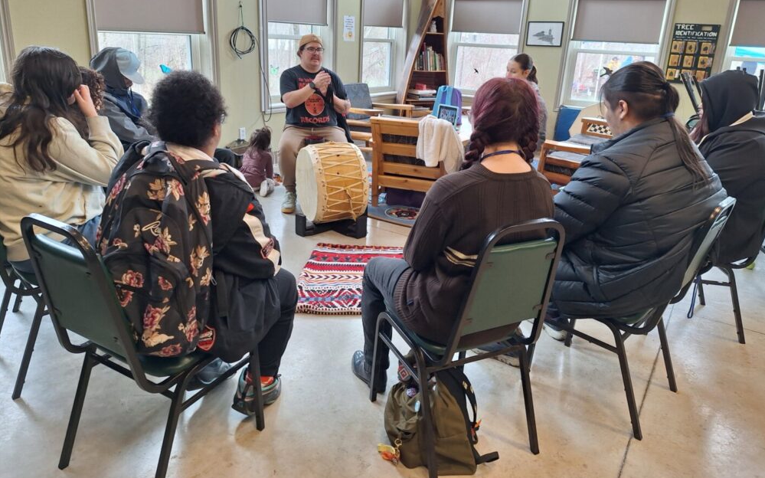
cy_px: 195
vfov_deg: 49.0
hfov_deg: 72.5
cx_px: 391
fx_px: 521
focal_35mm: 25
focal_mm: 5.54
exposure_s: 1/60
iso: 40
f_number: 1.8
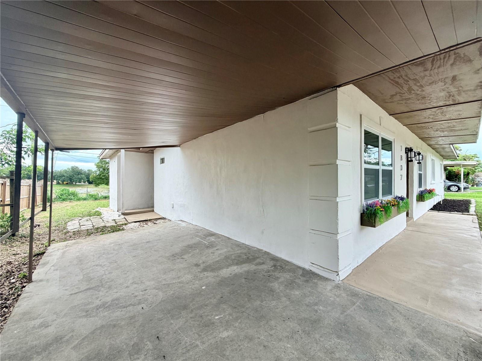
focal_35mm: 14
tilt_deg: -0.7
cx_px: 241
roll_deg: +0.6
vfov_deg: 85.7
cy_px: 180
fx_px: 195
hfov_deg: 102.1
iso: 125
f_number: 2.2
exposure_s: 1/121
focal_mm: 2.22
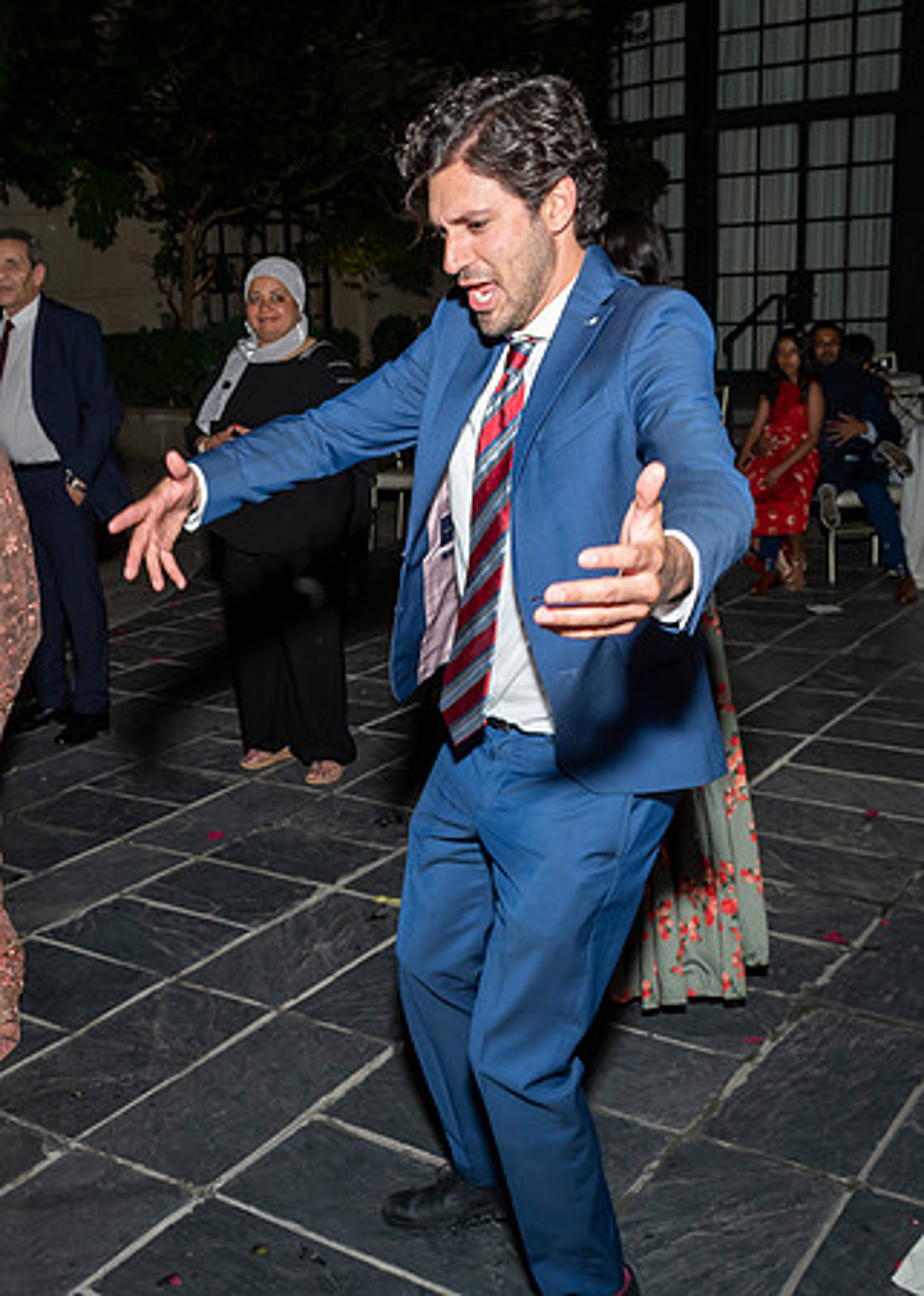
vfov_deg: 47.1
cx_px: 357
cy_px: 614
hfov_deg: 34.4
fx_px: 1486
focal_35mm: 40
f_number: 5.6
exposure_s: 1/250
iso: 500
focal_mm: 17
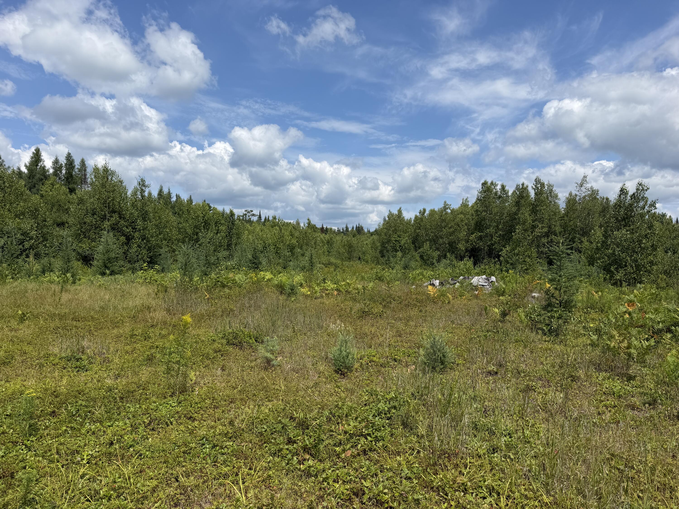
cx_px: 340
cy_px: 254
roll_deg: -1.3
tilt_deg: -0.1
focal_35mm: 24
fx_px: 471
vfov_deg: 56.8
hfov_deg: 71.6
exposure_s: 1/6711
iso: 80
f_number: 1.78
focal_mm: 6.76
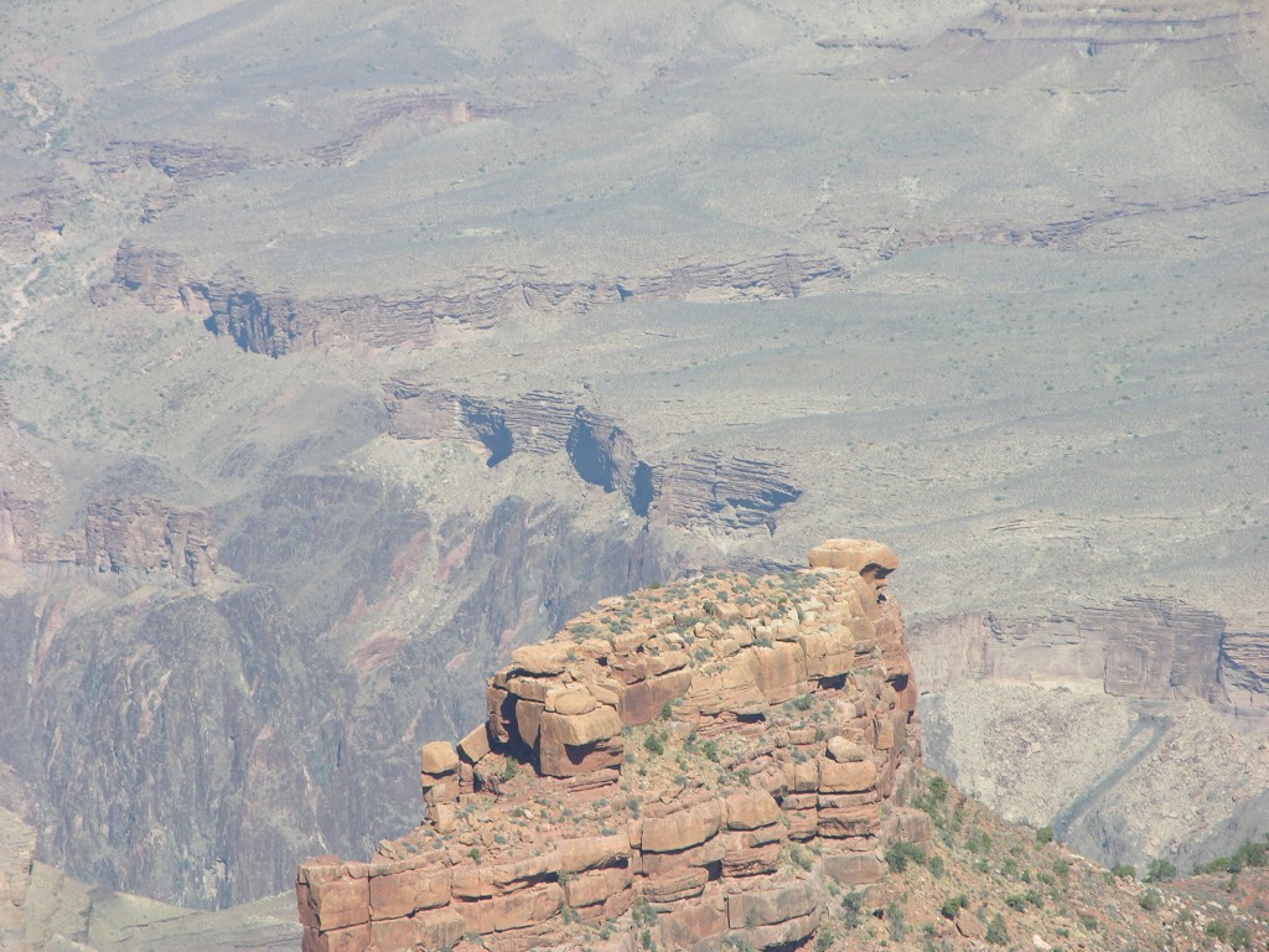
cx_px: 634
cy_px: 476
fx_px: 10265
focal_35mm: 280
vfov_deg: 5.3
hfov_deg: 7.1
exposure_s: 1/265
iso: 50
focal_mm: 71.2
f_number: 5.3
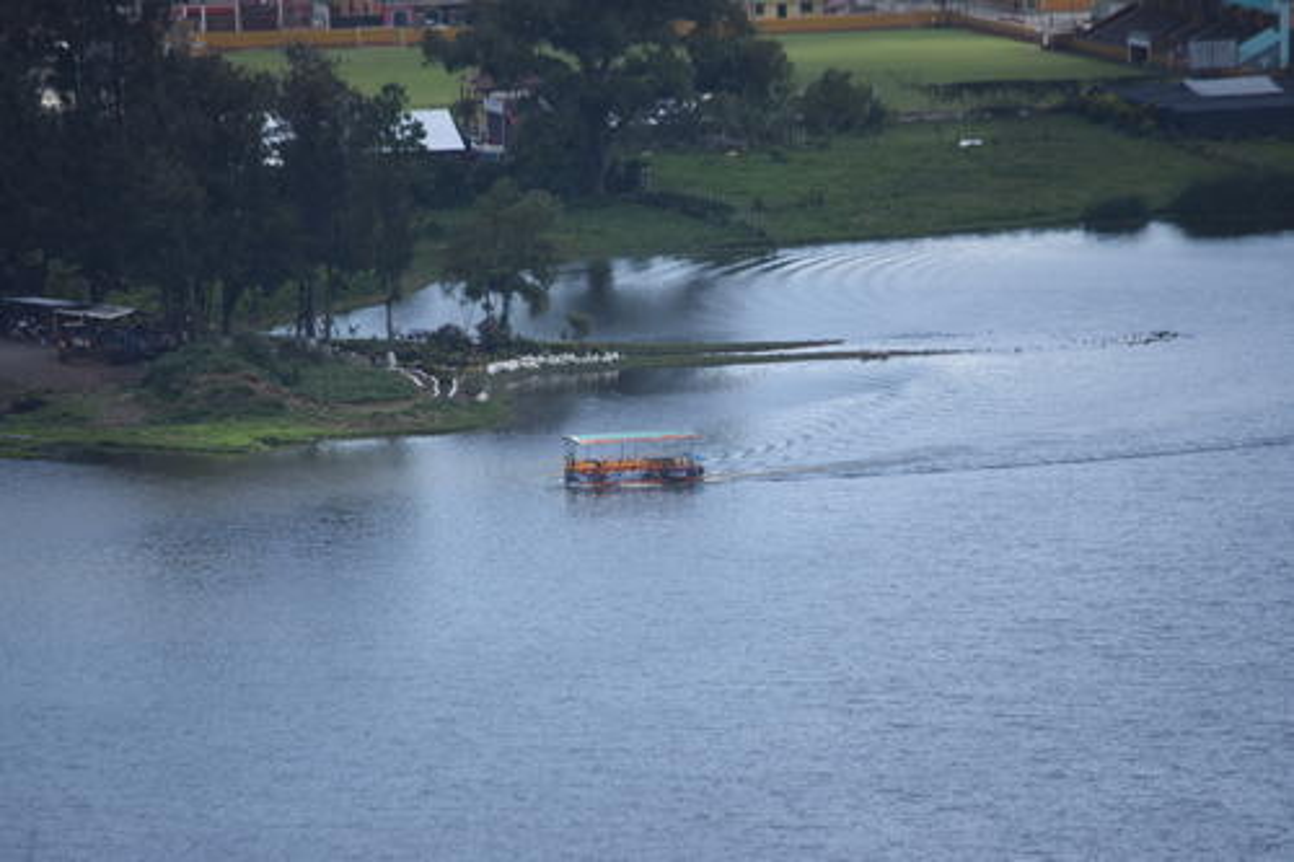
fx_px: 16169
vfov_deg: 3.1
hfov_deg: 4.6
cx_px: 647
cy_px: 431
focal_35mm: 450
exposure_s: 1/1250
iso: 400
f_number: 5.6
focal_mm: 300
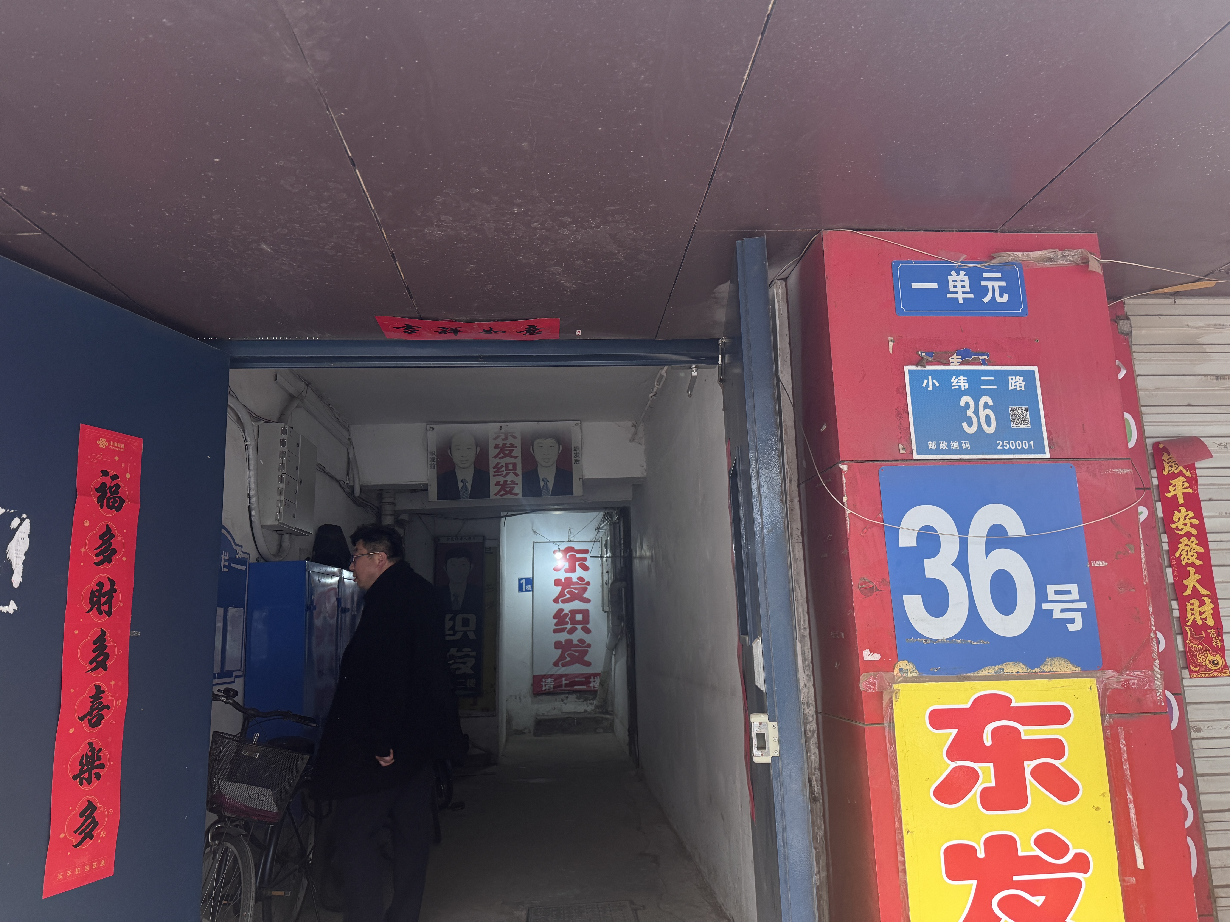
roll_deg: +1.4
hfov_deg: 71.6
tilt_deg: +11.7
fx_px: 853
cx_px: 615
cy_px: 461
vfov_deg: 56.8
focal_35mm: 24
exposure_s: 1/88
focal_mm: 6.76
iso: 200
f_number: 1.78
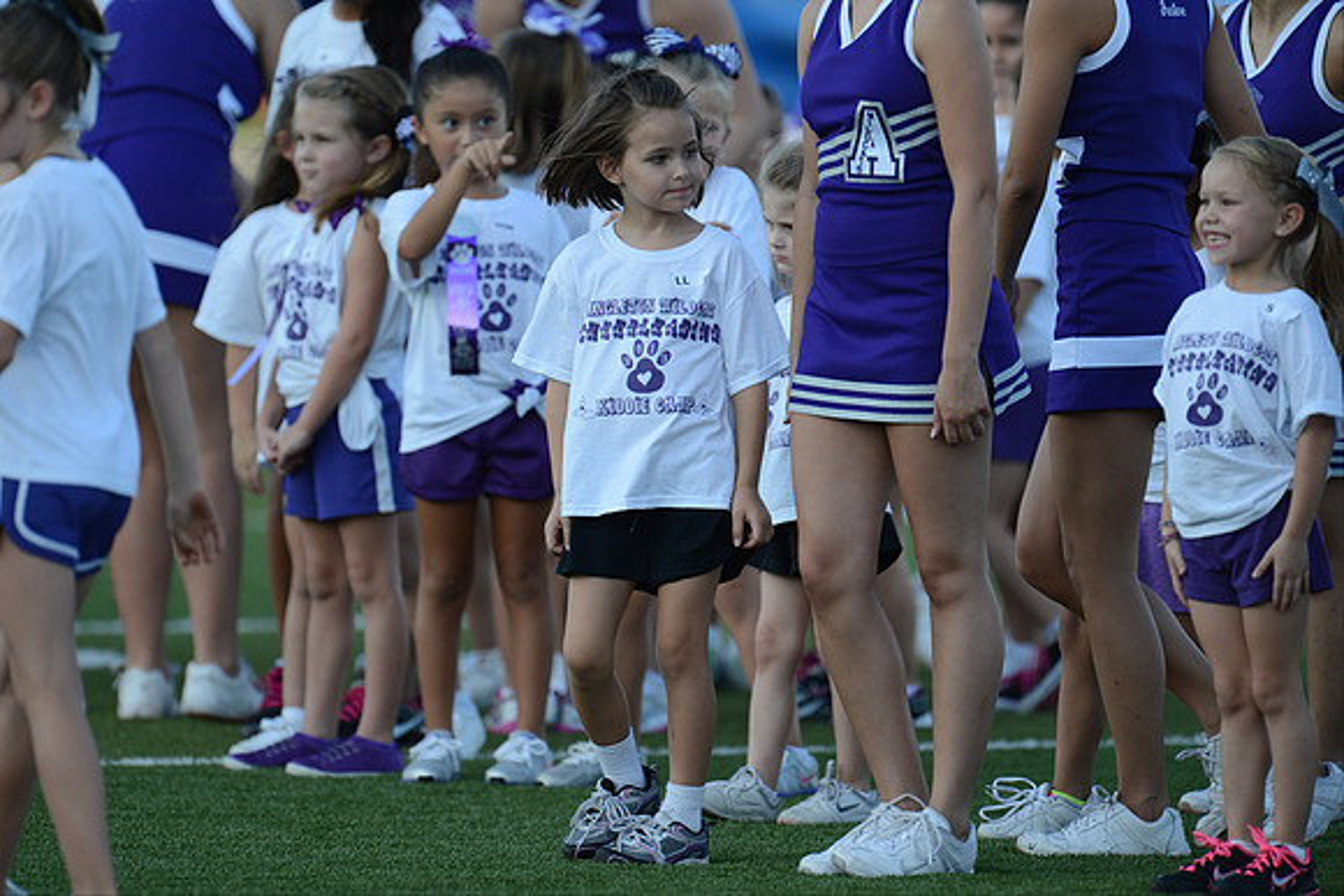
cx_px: 672
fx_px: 20537
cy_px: 448
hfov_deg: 3.7
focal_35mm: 550
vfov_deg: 2.5
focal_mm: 550
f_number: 4
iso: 800
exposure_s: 1/1600
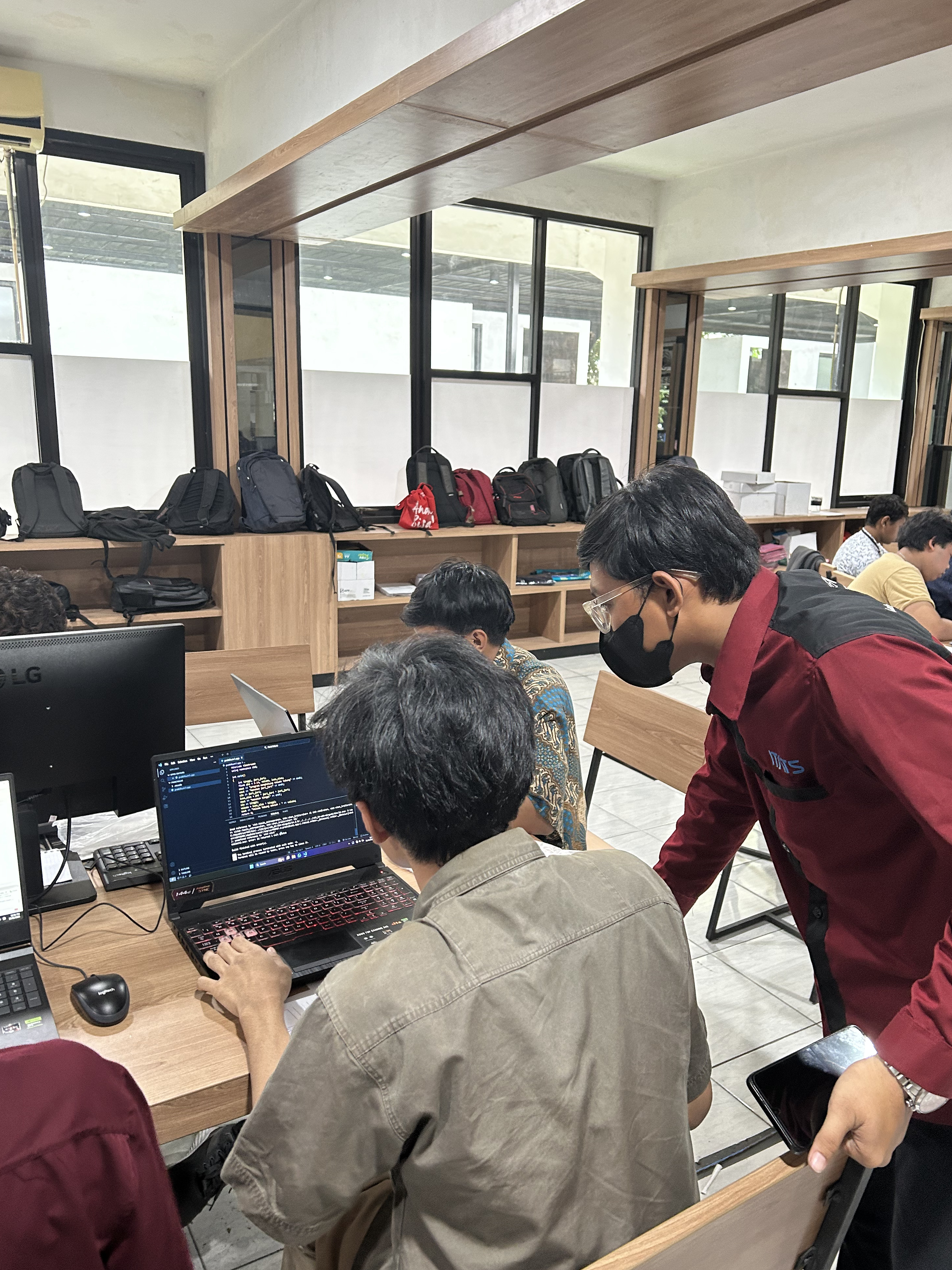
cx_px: 491
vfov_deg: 65.3
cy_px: 625
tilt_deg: -13.6
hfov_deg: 51.3
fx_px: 990
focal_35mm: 27
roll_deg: -3.2
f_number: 1.5
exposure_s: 1/50
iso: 160
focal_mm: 5.7
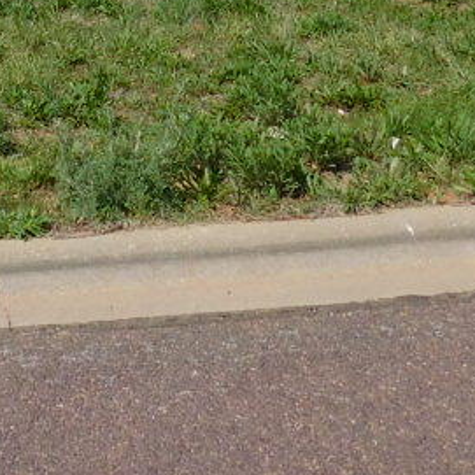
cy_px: -286
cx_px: -158
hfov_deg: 15.3
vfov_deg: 14.7
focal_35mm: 108
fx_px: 1677
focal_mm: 4
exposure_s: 1/640
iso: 125
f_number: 6
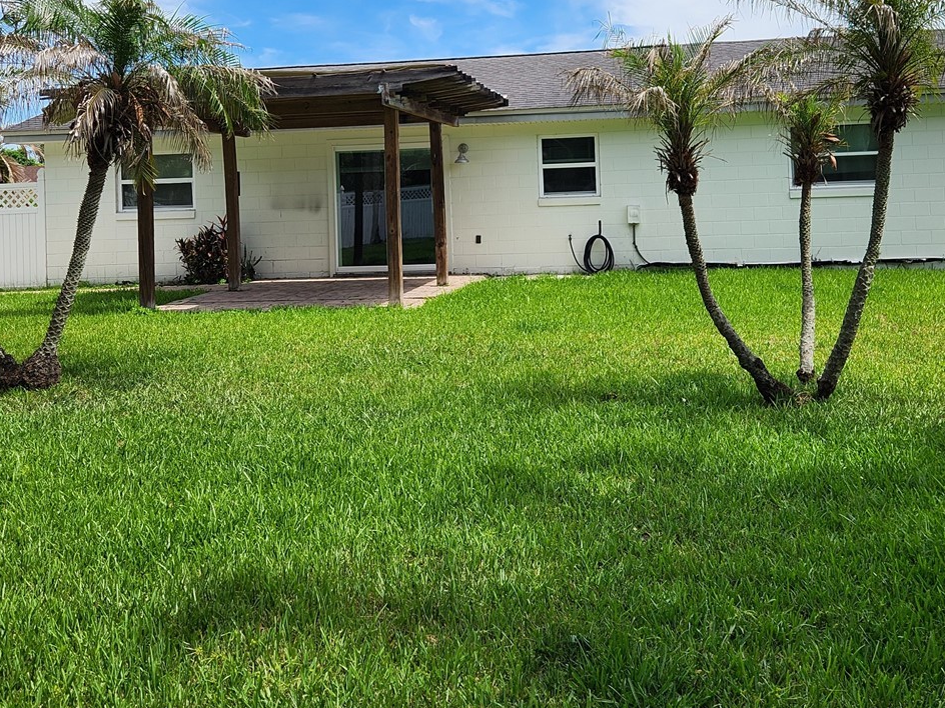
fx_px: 1065
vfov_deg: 36.0
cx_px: 503
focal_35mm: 39
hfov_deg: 47.8
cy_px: 183
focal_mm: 5.4
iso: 20
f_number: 1.8
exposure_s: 1/2000
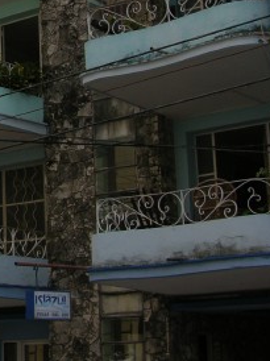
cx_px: -103
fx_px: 1052
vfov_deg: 19.3
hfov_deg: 13.9
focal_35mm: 101
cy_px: 70
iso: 50
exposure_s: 1/173
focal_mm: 9.2
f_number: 5.7
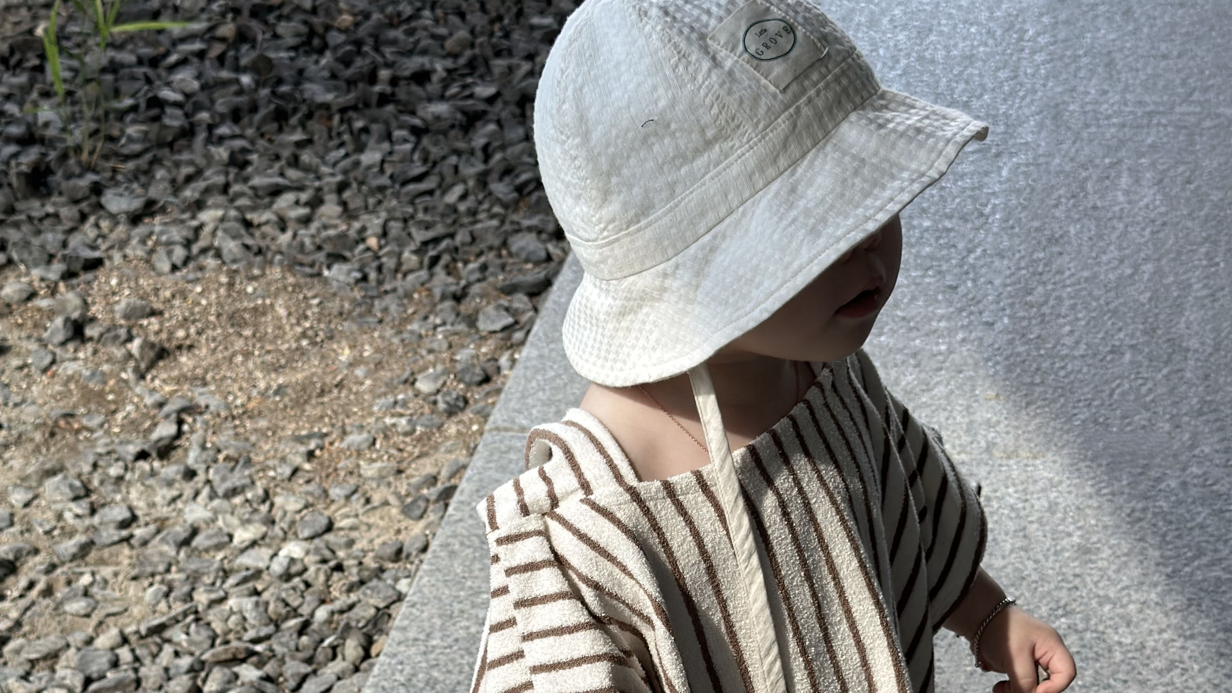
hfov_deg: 30.2
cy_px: 695
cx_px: 614
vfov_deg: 16.9
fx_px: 2287
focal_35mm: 70
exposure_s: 1/830
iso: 80
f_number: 1.78
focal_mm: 6.86
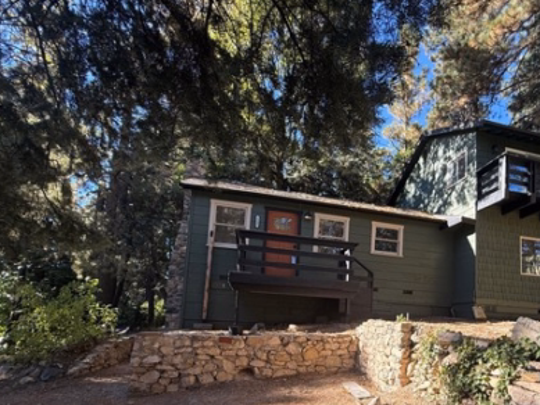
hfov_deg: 77.1
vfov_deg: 60.7
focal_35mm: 21
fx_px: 328
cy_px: 293
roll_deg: -2.4
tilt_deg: +4.1
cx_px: 347
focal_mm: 2.22
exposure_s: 1/294
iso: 64
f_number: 2.2
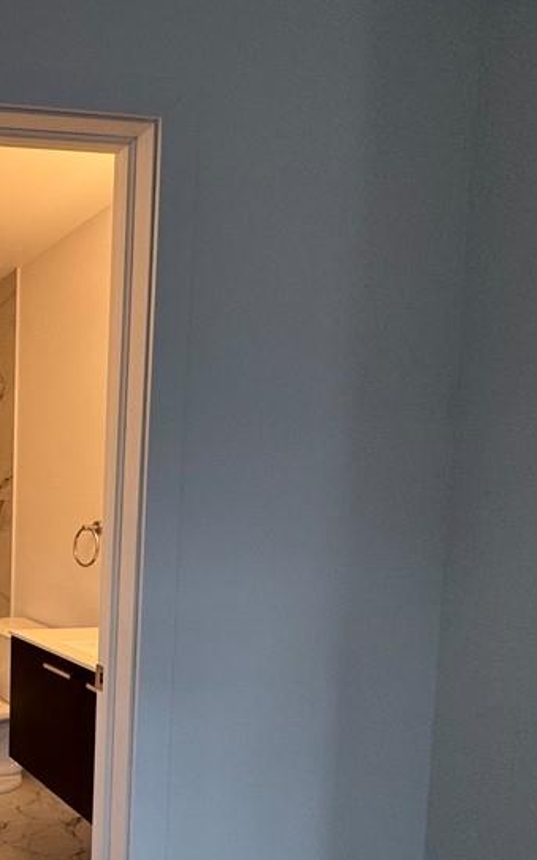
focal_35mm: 28
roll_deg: +0.2
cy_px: 542
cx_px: -231
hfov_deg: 30.1
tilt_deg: -3.9
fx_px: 656
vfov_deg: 65.4
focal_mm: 2.22
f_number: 2.2
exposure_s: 1/120
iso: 100
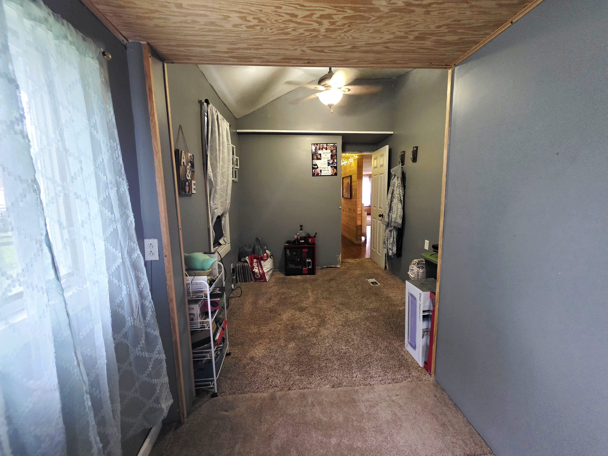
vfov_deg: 89.9
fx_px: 228
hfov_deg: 106.2
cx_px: 304
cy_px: 228
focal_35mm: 13
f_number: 1.9
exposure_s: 1/60.2
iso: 640
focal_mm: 2.2
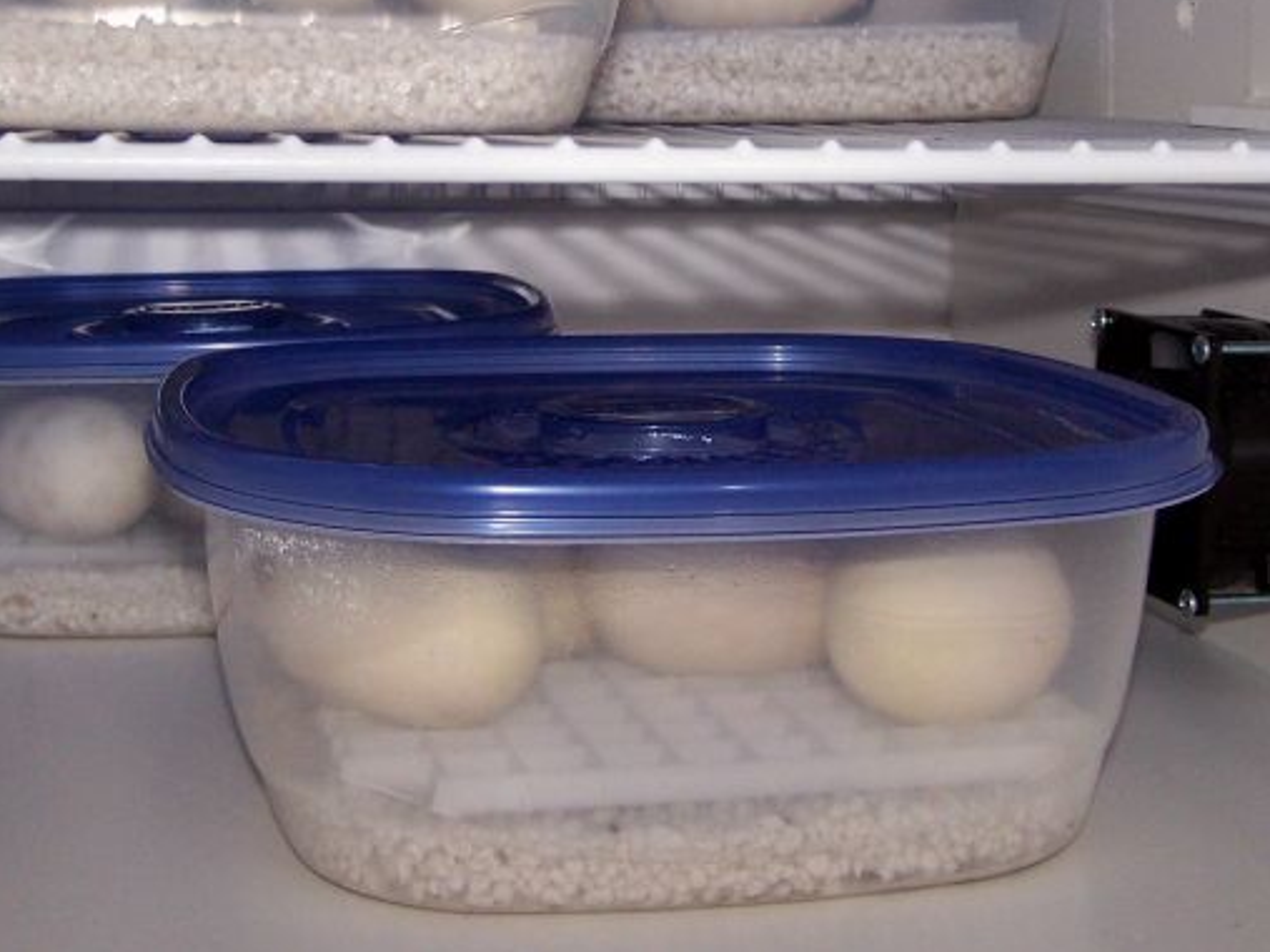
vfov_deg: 24.1
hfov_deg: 32.2
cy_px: 213
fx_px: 2201
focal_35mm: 60
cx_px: 594
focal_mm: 6.3
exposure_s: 1/60
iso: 140
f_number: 2.8
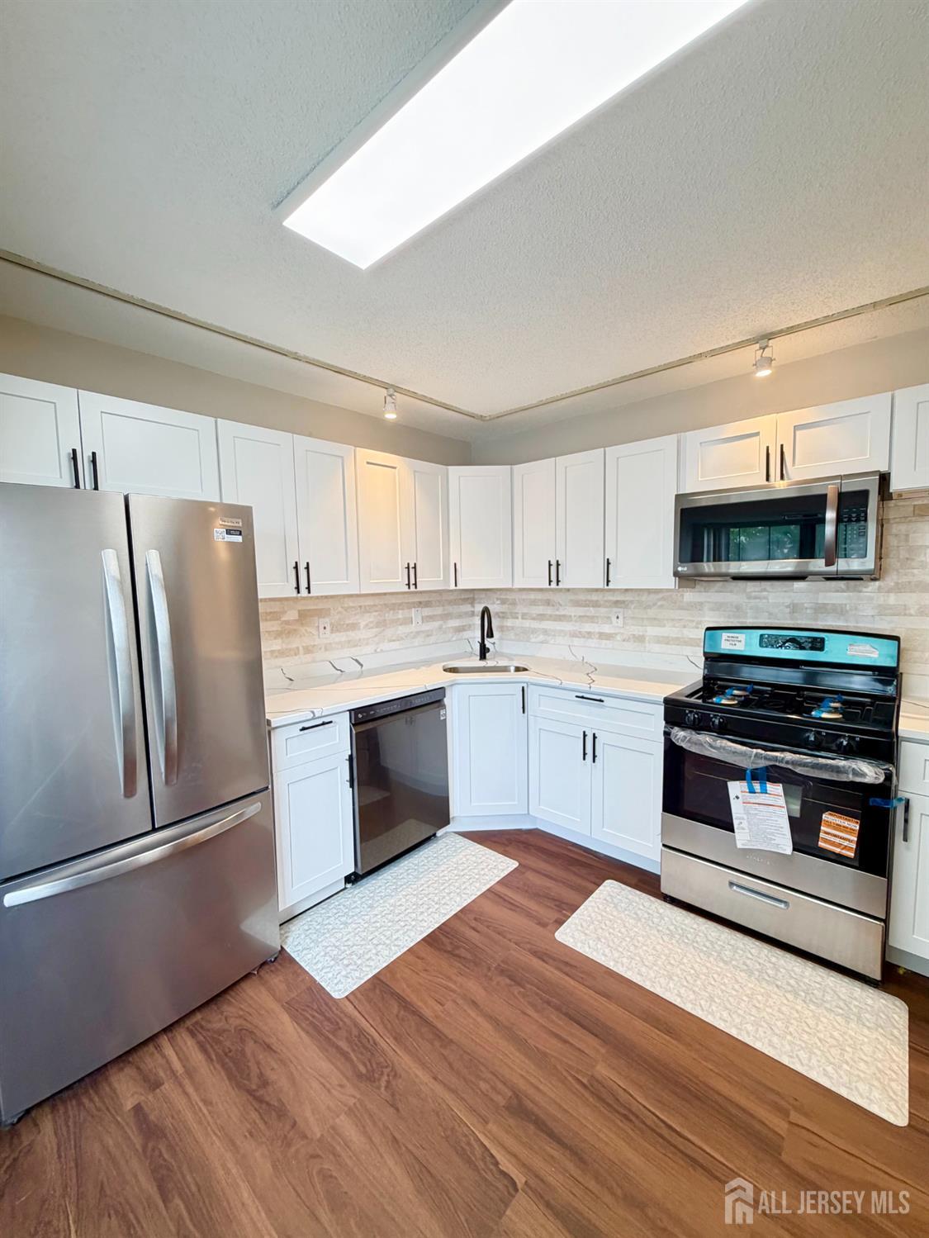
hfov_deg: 85.7
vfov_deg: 102.0
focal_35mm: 14
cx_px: 464
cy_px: 619
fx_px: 501
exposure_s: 1/60
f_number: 2.2
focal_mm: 2.22
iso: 200
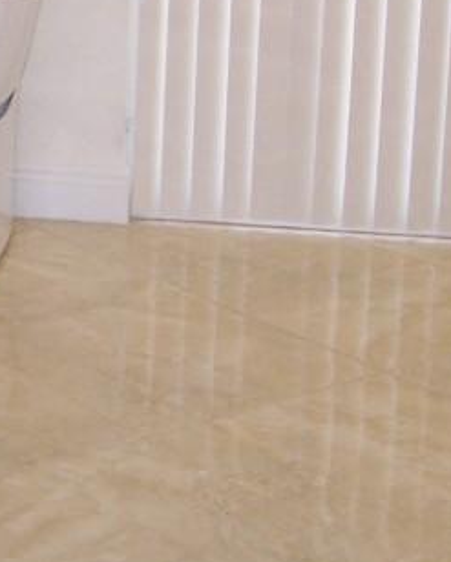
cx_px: 38
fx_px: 1999
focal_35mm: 120
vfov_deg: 15.6
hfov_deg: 12.8
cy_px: -55
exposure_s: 1/60
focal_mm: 5.6
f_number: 2.8
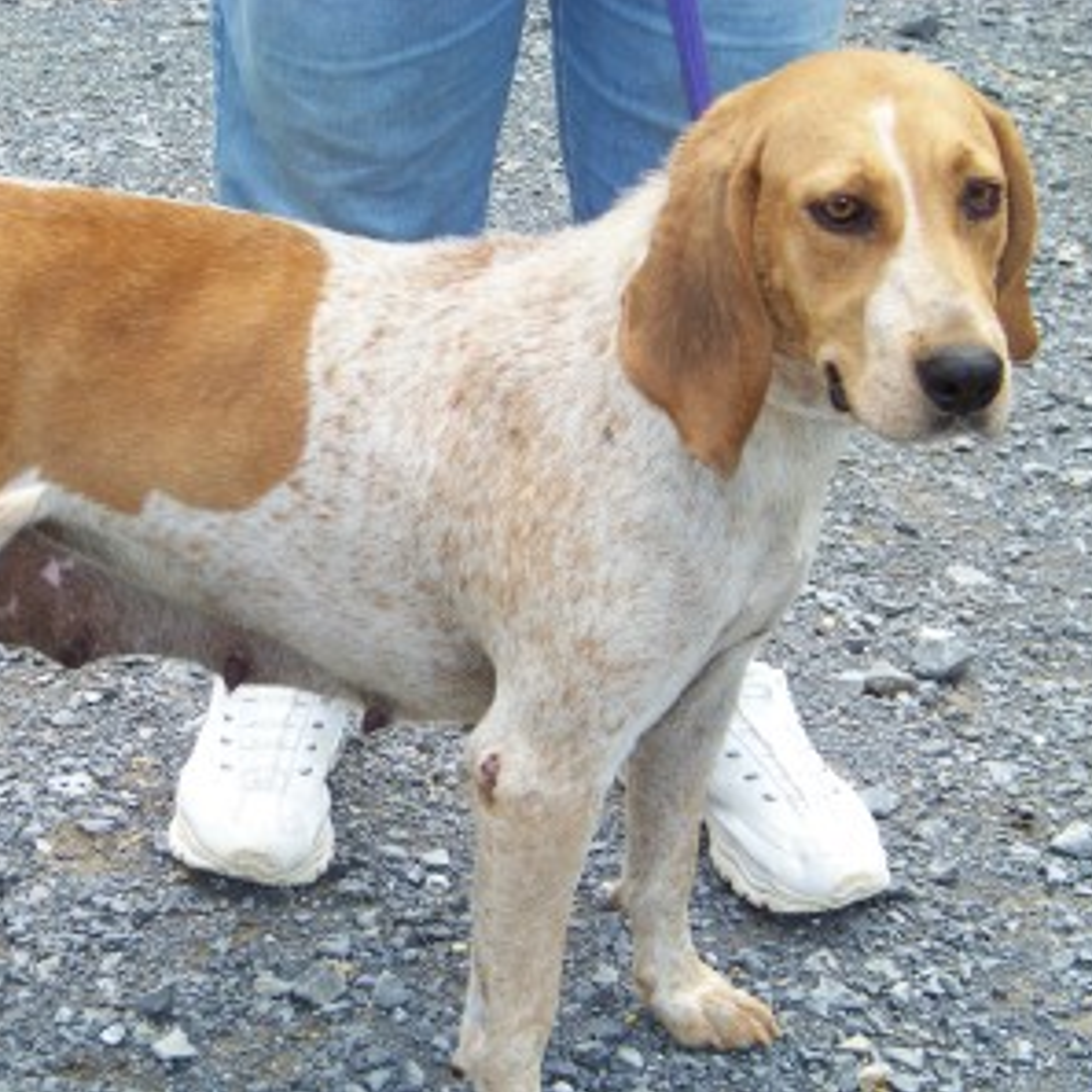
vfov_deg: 13.8
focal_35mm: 126
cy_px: 544
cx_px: 404
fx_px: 4497
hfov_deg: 13.8
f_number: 3.2
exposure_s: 1/320
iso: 68
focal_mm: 17.6
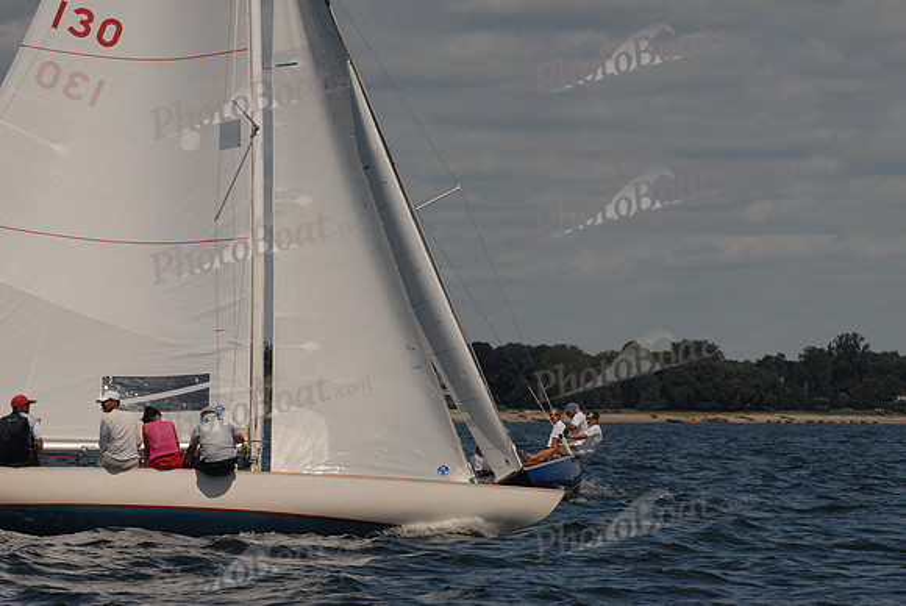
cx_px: 453
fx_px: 5479
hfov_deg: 9.5
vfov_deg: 6.3
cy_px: 303
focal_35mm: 218
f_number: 8
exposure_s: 1/400
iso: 200
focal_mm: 145
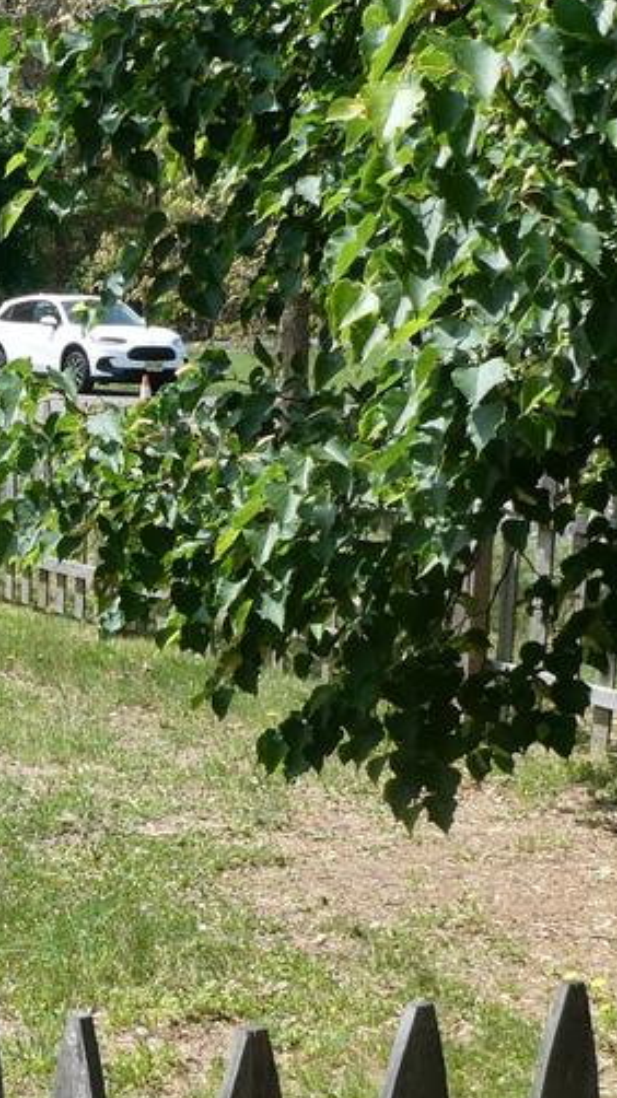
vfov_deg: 28.1
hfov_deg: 15.7
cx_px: -48
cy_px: 696
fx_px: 2184
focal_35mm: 75
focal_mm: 4.3
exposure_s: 1/500
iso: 80
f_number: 3.3
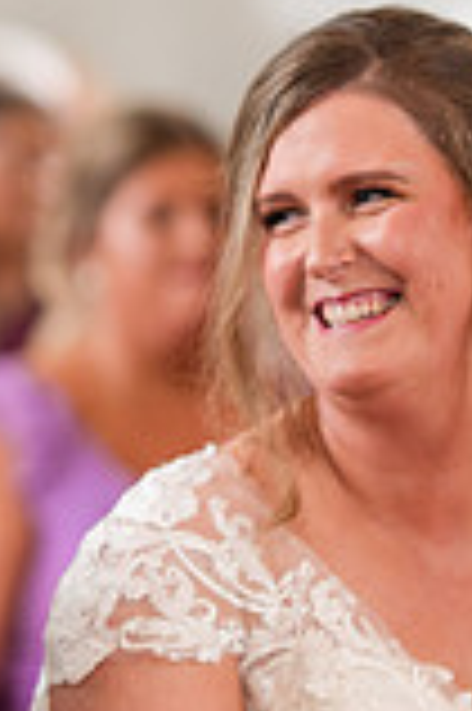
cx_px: -343
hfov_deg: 3.9
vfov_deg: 5.9
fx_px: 6898
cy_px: 441
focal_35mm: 350
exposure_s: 1/500
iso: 800
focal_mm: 85
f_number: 1.4
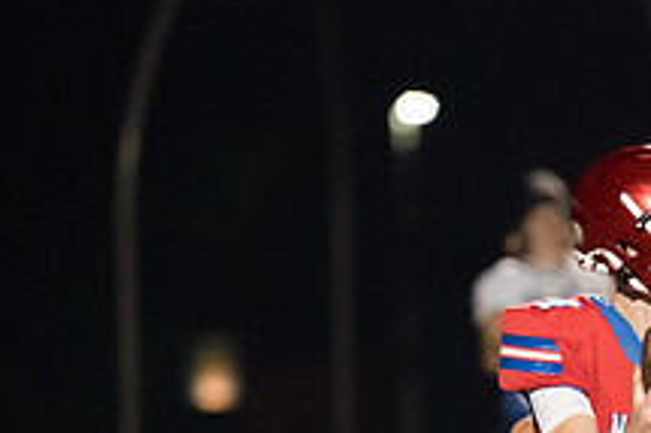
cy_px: 450
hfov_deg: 2.5
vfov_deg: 1.7
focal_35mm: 809
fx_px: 14618
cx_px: 701
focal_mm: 200
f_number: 2.8
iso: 12800
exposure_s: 1/1250
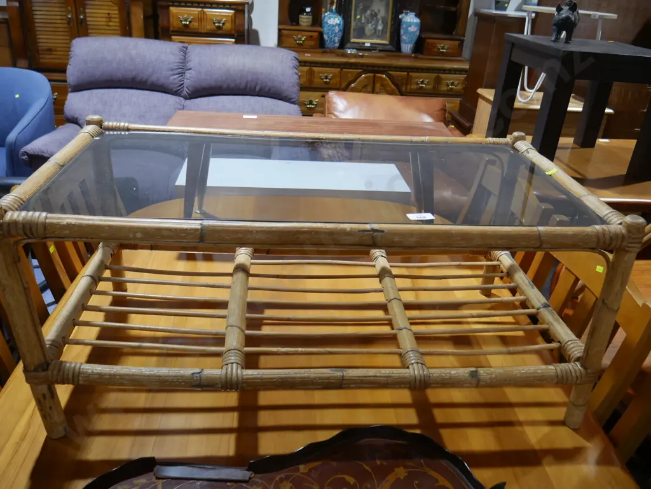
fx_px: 527
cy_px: 244
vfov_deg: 49.7
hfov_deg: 63.4
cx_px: 326
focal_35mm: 28
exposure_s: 1/60
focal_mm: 14
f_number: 3.5
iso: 400
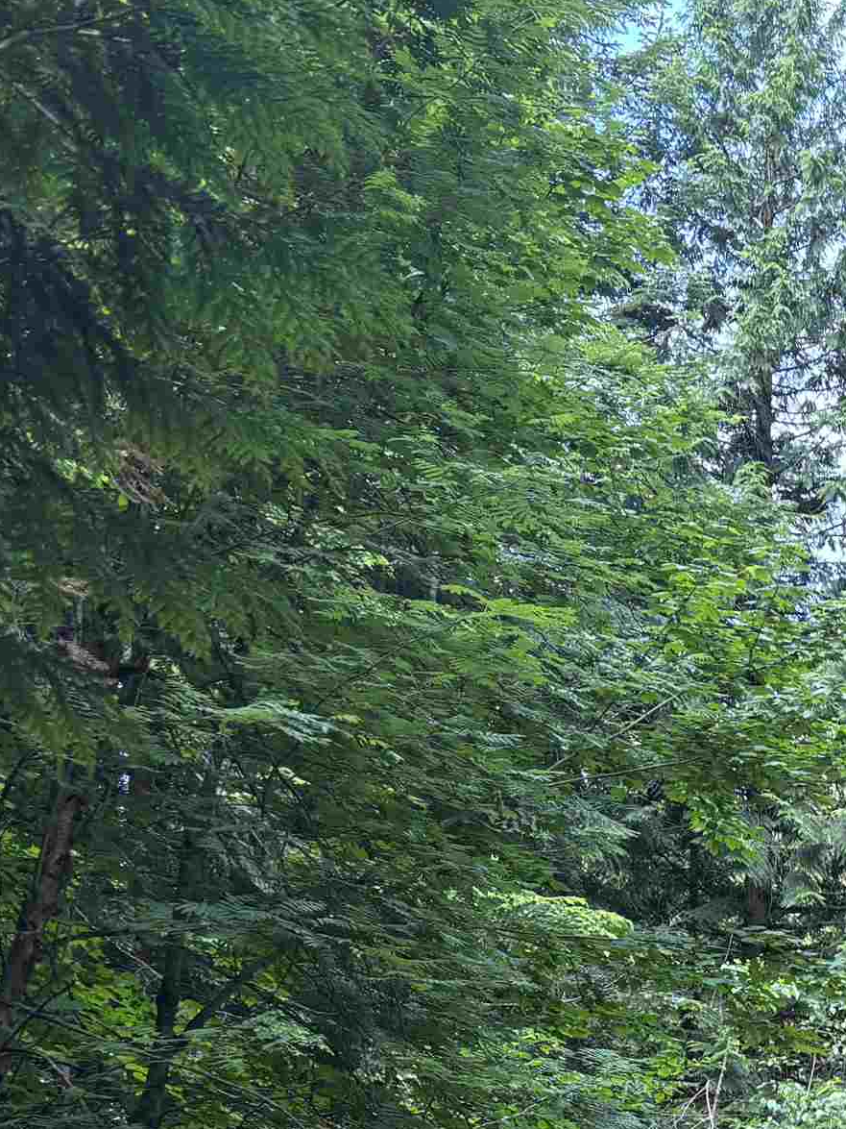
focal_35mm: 68
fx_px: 2216
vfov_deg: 27.5
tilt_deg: +3.8
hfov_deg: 19.1
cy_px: 1026
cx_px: 1256
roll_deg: +1.5
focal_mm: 5.96
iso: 40
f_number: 1.6
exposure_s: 1/121
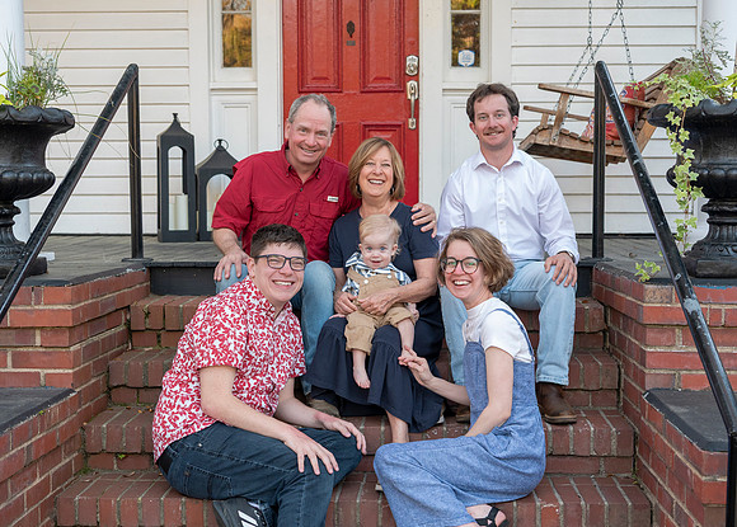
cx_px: 386
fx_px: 1078
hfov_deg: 37.7
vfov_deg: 27.5
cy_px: 264
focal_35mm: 51
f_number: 5
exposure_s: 1/250
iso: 1250
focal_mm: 48
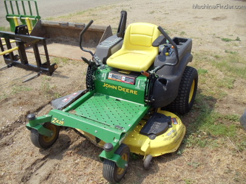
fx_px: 313
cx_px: 123
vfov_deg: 32.9
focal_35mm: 44
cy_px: 92
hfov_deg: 42.9
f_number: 7.1
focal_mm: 6
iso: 80
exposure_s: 1/200
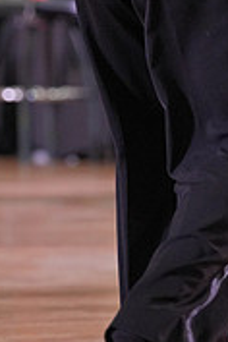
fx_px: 5472
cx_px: 302
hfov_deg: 2.4
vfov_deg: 3.6
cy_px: -66
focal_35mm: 576
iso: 2000
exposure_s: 1/400
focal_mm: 176
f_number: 4
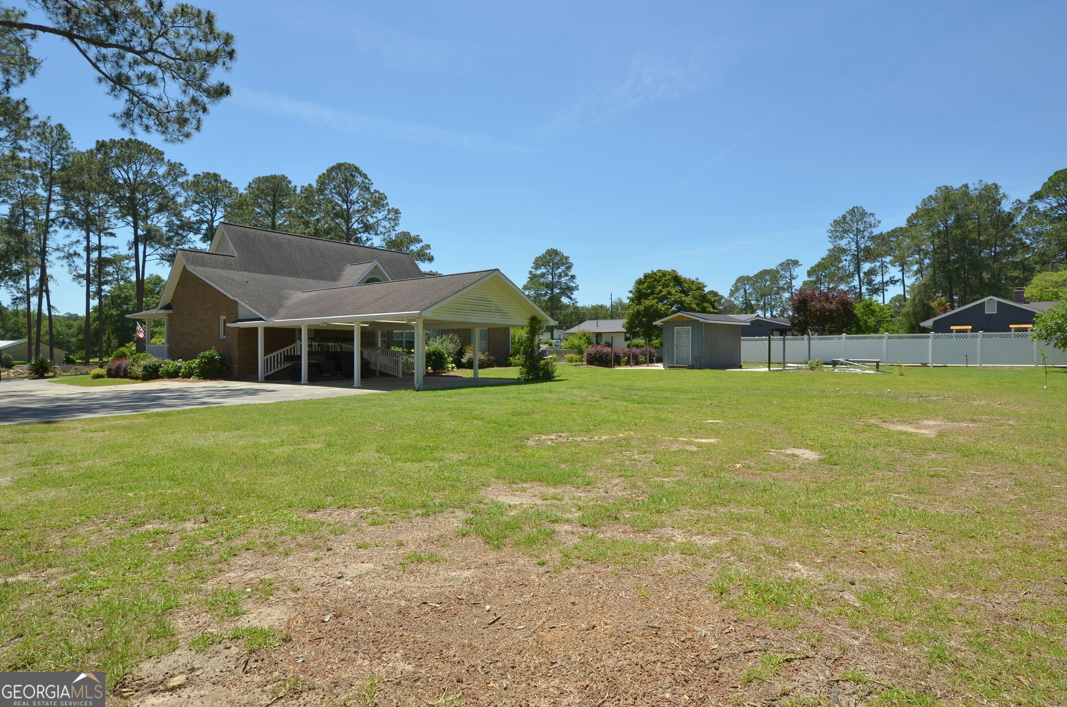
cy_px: 354
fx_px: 577
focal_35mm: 20
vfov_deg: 63.0
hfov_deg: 85.5
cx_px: 534
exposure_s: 1/320
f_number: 9
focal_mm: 13
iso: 200
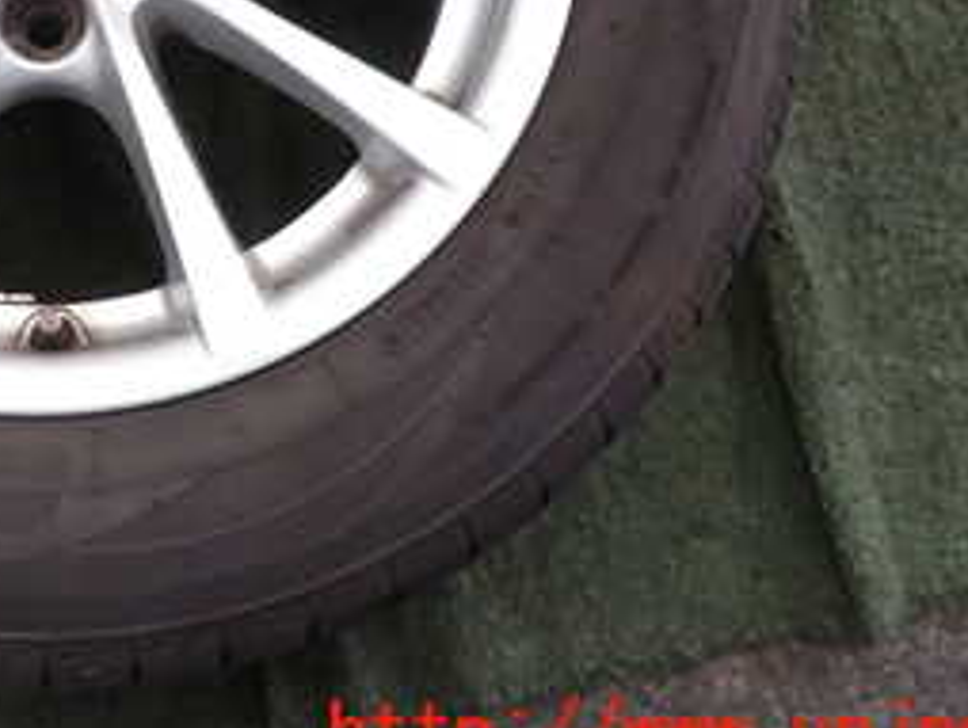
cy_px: -72
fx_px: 1651
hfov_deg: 30.8
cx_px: 46
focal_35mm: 59
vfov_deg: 23.3
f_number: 2
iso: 200
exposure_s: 1/50
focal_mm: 4.5
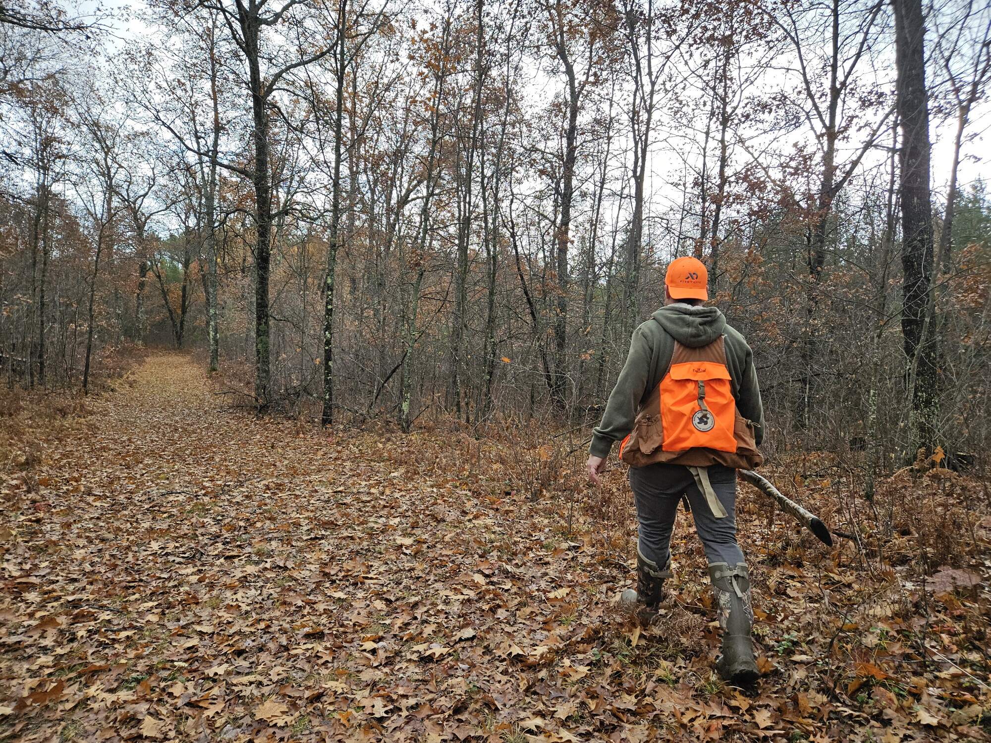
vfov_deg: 58.9
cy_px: 372
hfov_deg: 73.9
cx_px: 496
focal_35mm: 23
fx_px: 658
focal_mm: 5.4
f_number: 1.8
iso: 40
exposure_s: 1/463
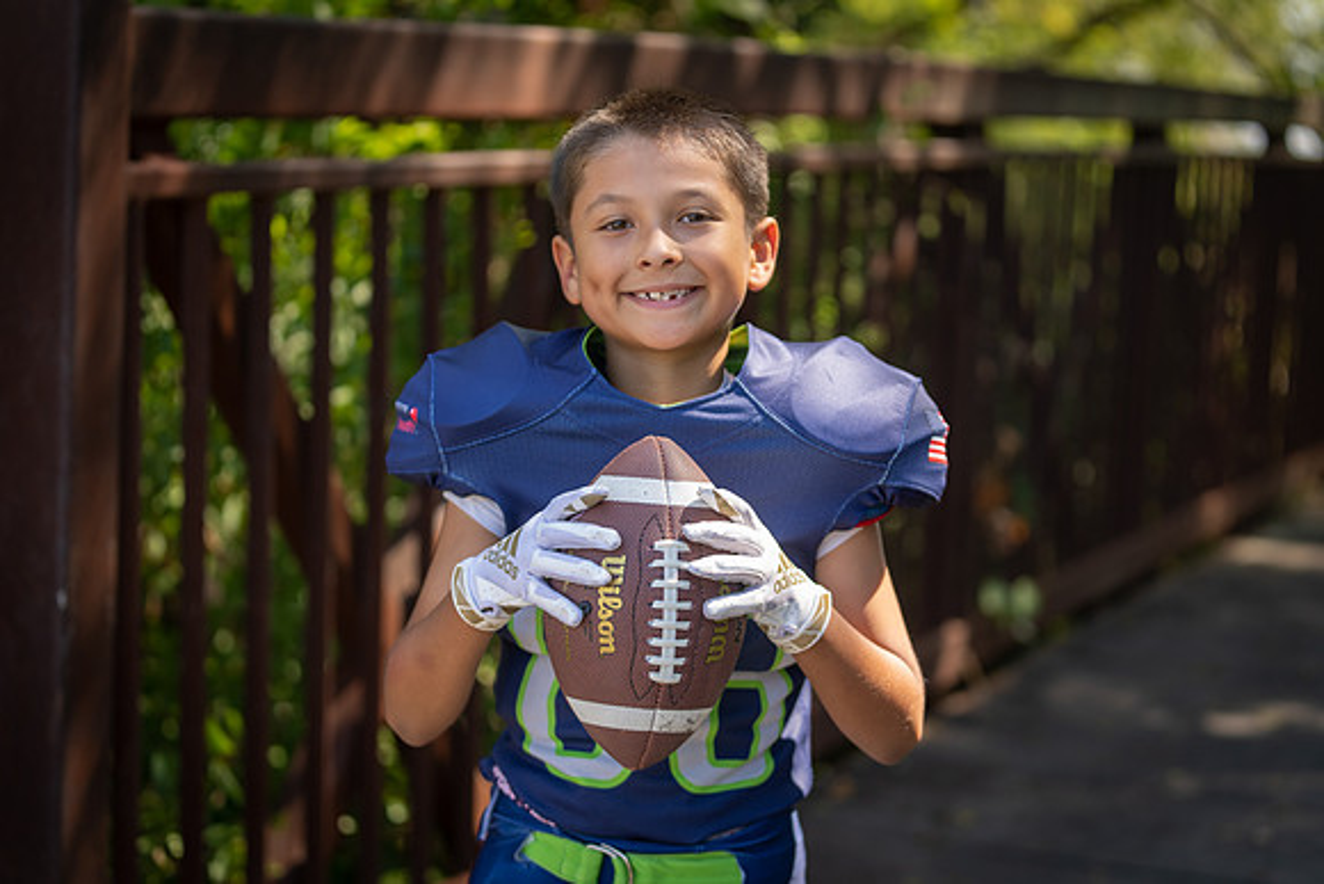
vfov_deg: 19.5
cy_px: 442
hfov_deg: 28.8
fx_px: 2575
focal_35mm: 70
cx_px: 662
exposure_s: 1/320
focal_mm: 70
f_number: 2.8
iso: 125
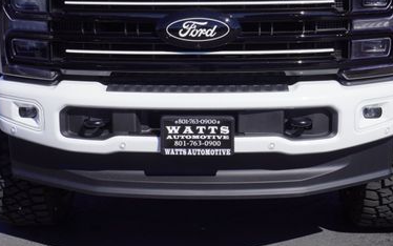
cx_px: 193
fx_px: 729
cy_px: 53
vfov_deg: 19.0
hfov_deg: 30.2
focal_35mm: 68
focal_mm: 26
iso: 100
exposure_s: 1/250
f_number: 11
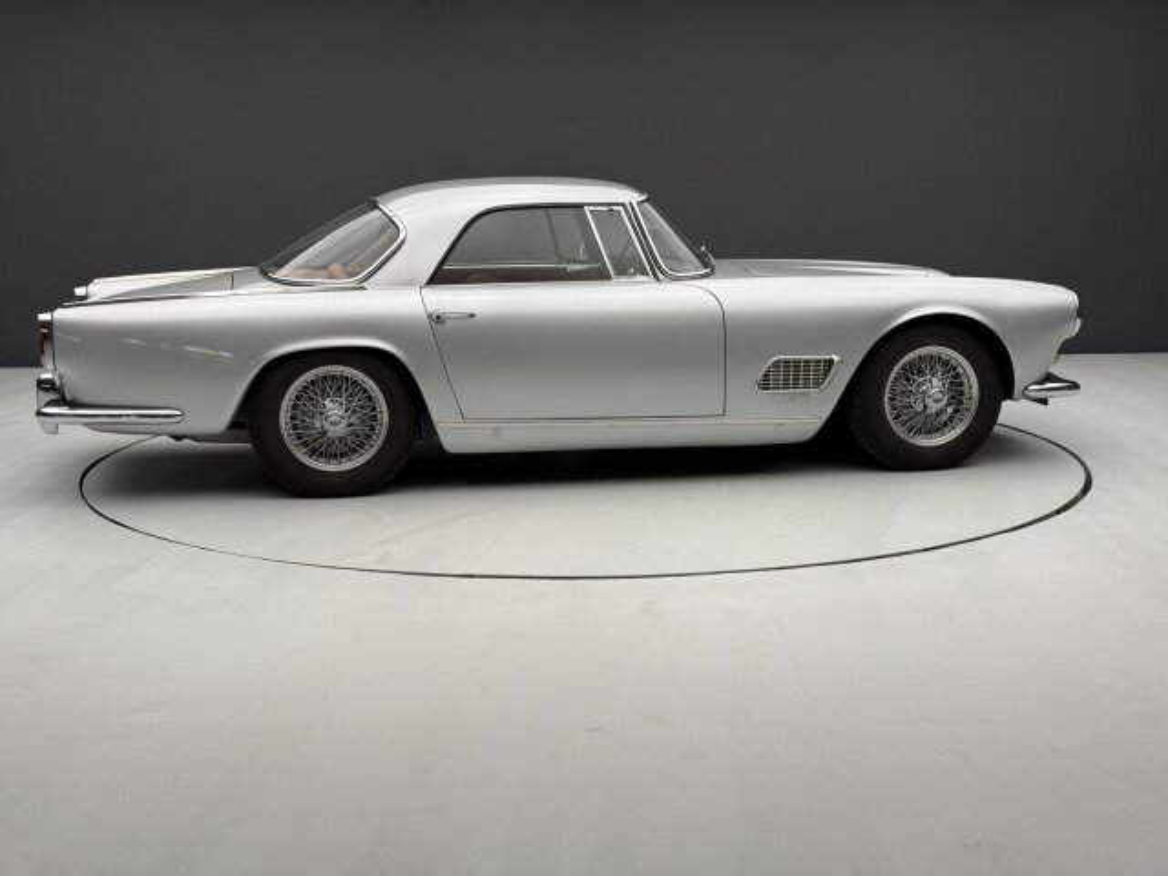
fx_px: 1620
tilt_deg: -9.8
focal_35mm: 48
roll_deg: +1.4
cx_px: 584
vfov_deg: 30.3
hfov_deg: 39.7
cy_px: 438
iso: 80
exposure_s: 1/100
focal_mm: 6.76
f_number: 1.78
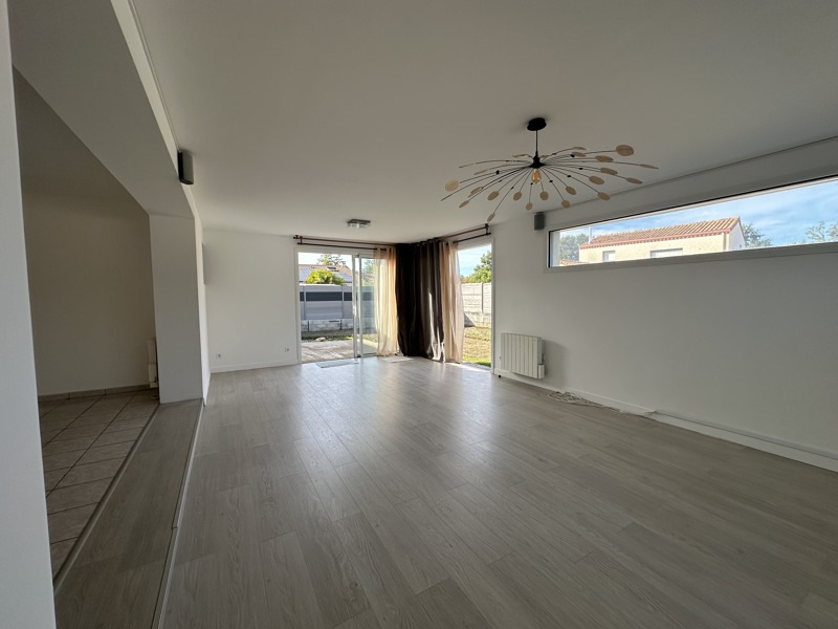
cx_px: 419
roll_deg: +0.5
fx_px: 339
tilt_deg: -3.2
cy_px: 314
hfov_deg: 102.1
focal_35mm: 14
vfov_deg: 85.7
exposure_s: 1/371
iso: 40
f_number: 2.2
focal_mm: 2.22
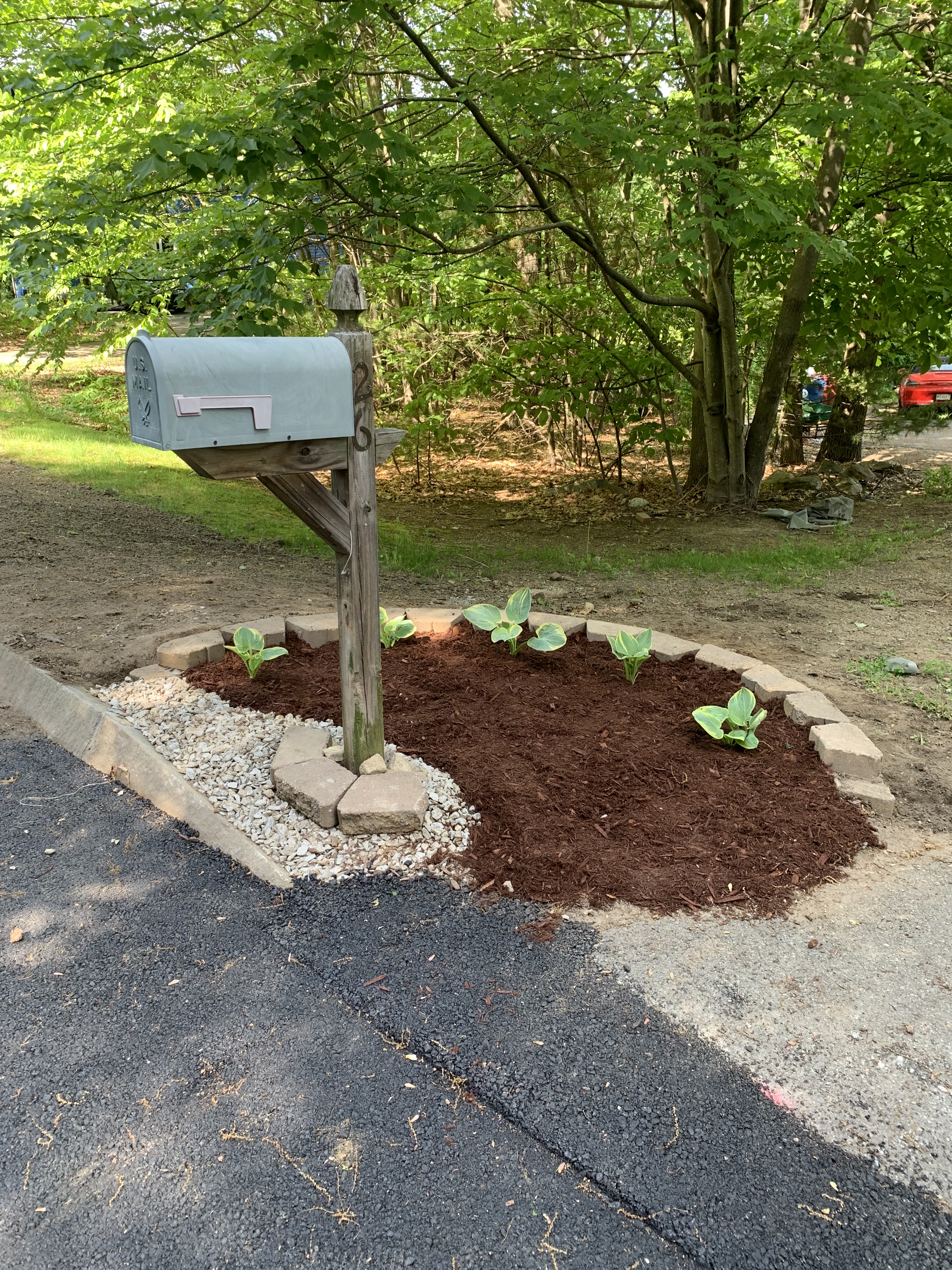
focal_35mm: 26
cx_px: 476
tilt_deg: -20.7
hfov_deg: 53.1
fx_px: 953
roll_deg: +0.3
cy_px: 635
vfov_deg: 67.3
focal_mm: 4.25
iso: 40
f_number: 1.8
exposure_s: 1/121
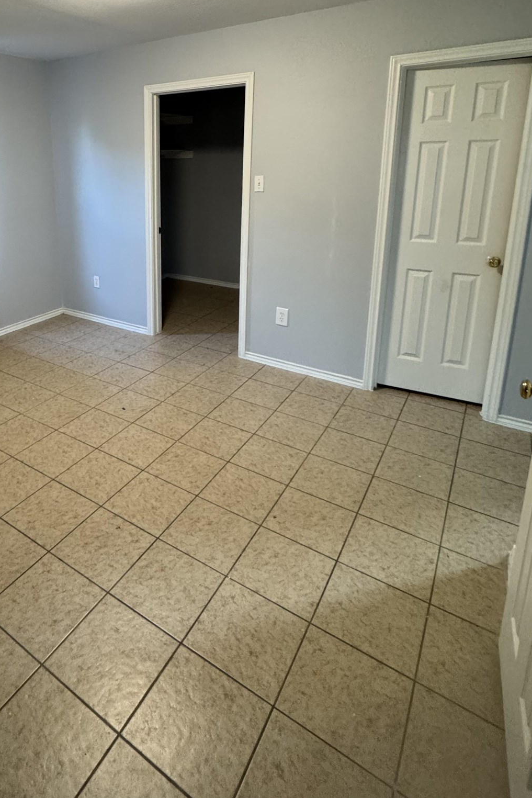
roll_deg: +1.8
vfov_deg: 76.2
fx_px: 488
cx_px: 144
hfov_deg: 55.0
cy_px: 268
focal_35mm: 22
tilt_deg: -11.9
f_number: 2.2
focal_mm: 2.22
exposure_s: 1/60
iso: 500
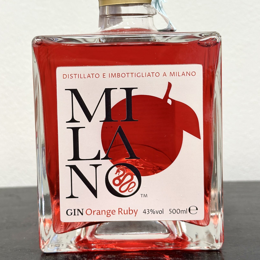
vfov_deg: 25.6
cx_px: 135
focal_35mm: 67
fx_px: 569
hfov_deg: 25.7
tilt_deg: -5.9
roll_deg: +1.0
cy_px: 96
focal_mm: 6.86
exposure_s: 1/50
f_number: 1.78
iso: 125
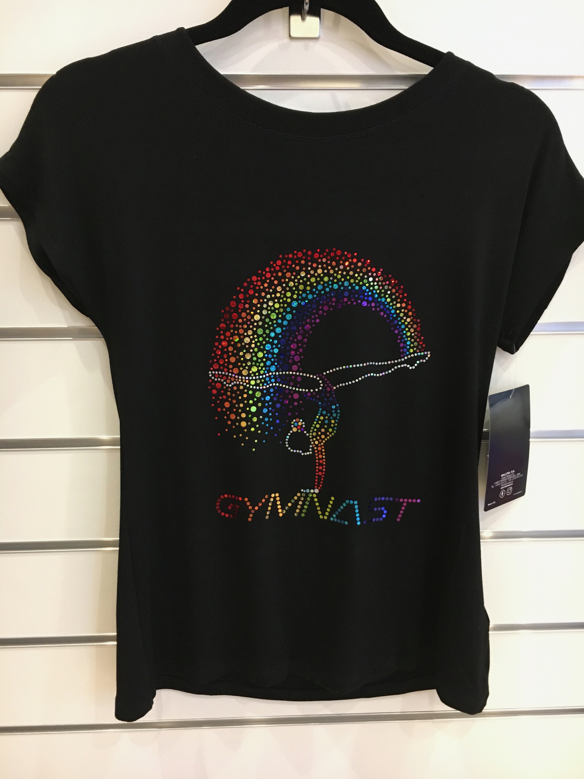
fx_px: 652
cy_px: 390
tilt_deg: -13.6
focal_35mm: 29
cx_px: 292
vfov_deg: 61.7
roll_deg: +0.5
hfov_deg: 48.2
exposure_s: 1/25
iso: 250
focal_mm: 4.15
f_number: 2.2
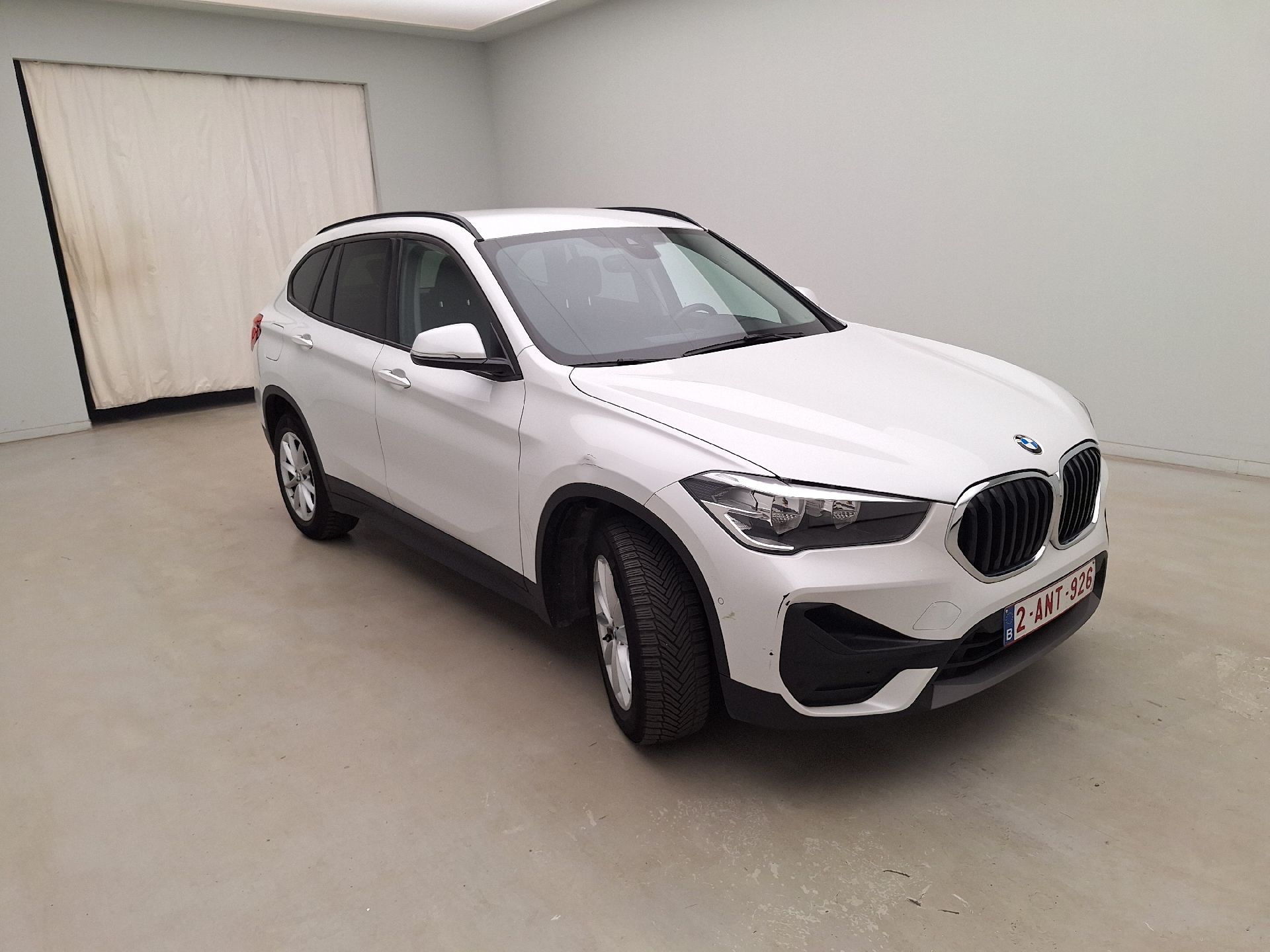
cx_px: 635
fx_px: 844
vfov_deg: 58.9
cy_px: 476
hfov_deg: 73.9
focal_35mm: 23
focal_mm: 5.54
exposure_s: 1/133
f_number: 1.8
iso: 40
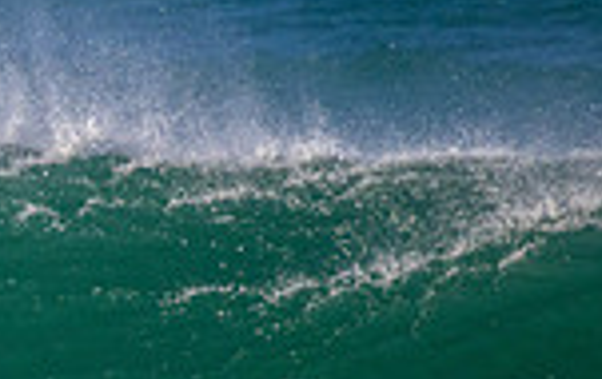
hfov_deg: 0.7
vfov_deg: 0.4
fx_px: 51382
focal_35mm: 3126
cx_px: -534
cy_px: 269
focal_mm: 800
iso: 1800
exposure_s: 1/2000
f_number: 11
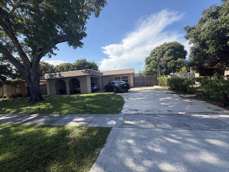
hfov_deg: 102.1
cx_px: 114
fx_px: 93
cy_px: 86
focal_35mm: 14
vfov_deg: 85.7
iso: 32
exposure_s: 1/770
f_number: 2.2
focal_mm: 2.22
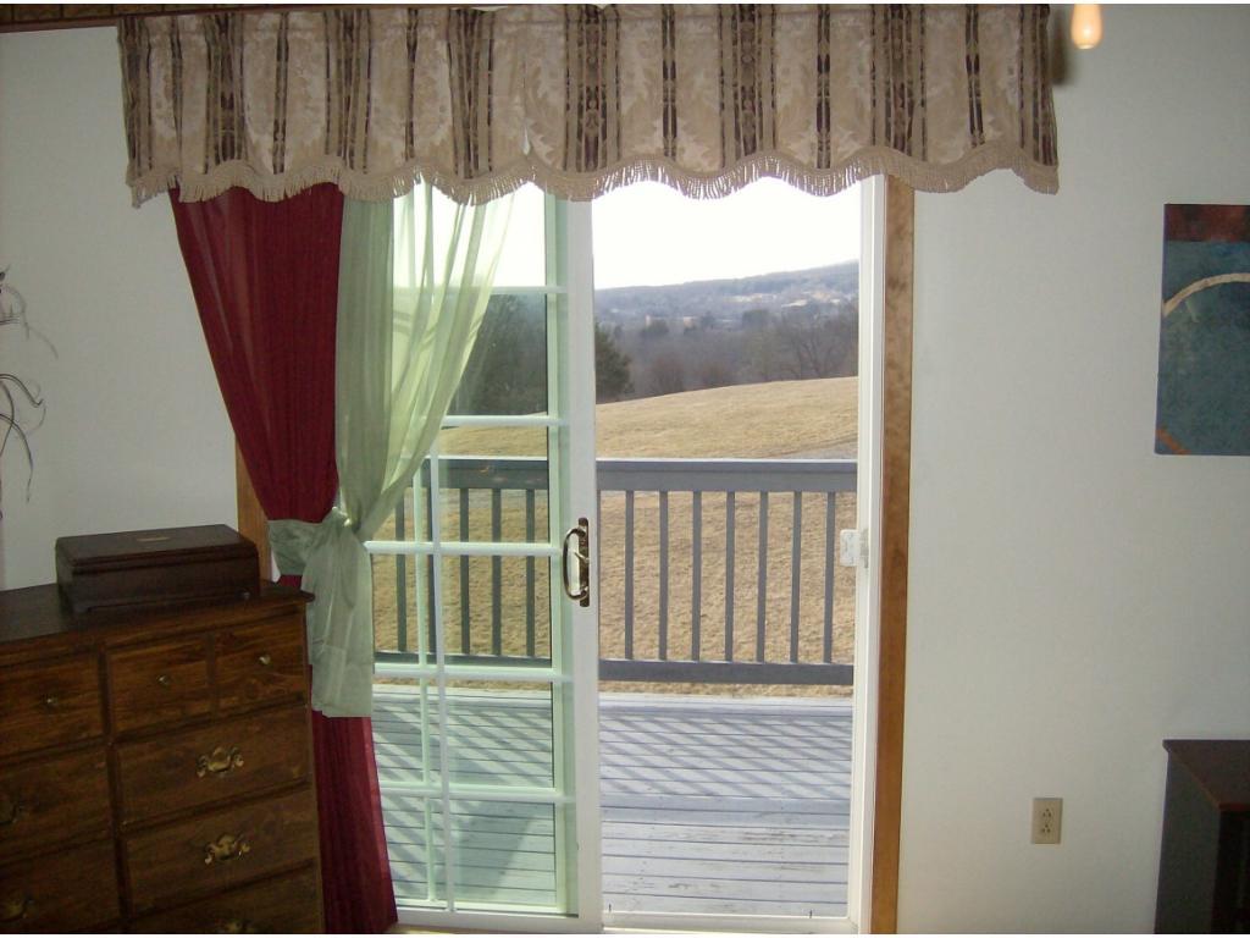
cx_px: 625
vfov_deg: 39.7
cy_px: 469
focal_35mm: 36
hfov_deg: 51.4
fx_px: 1300
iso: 200
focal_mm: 6
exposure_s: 1/927
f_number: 2.8
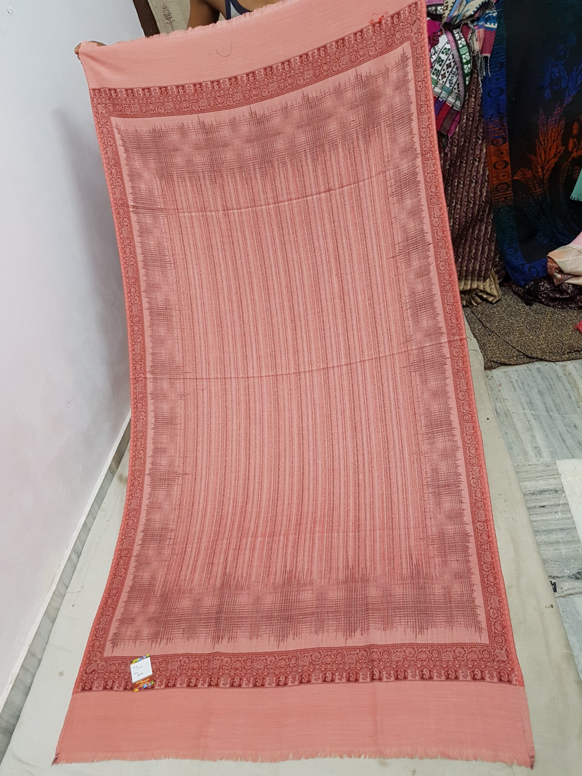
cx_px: 291
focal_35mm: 26
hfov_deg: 53.1
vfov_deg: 67.3
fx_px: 583
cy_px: 388
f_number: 1.7
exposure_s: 1/25
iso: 200
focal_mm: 4.2
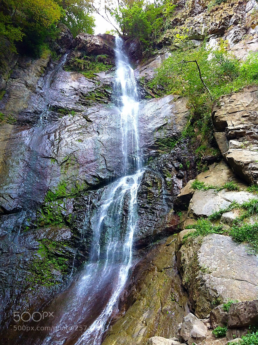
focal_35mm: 35
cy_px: 172
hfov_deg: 40.6
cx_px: 129
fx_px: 349
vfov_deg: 52.7
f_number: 2.8
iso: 80
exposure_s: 1/40
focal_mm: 3.85
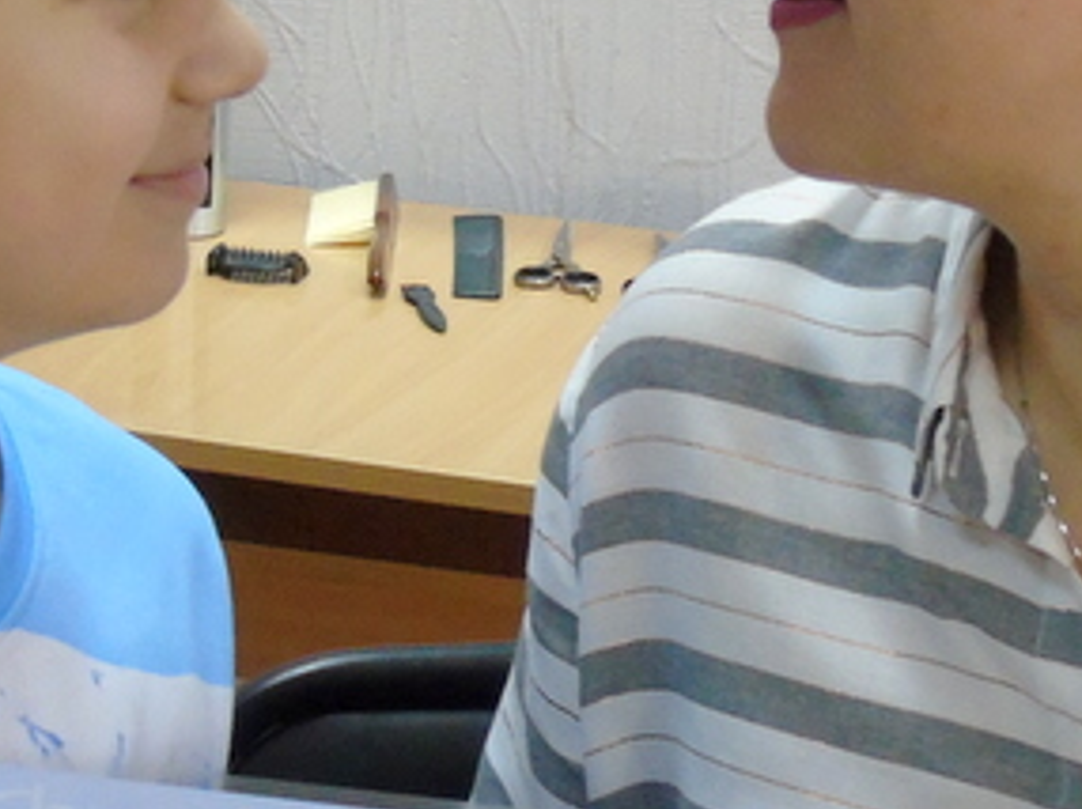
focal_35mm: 112
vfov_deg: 13.2
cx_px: 545
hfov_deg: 17.6
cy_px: 469
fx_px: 3498
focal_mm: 7.1
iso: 500
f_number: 3.9
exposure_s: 1/20
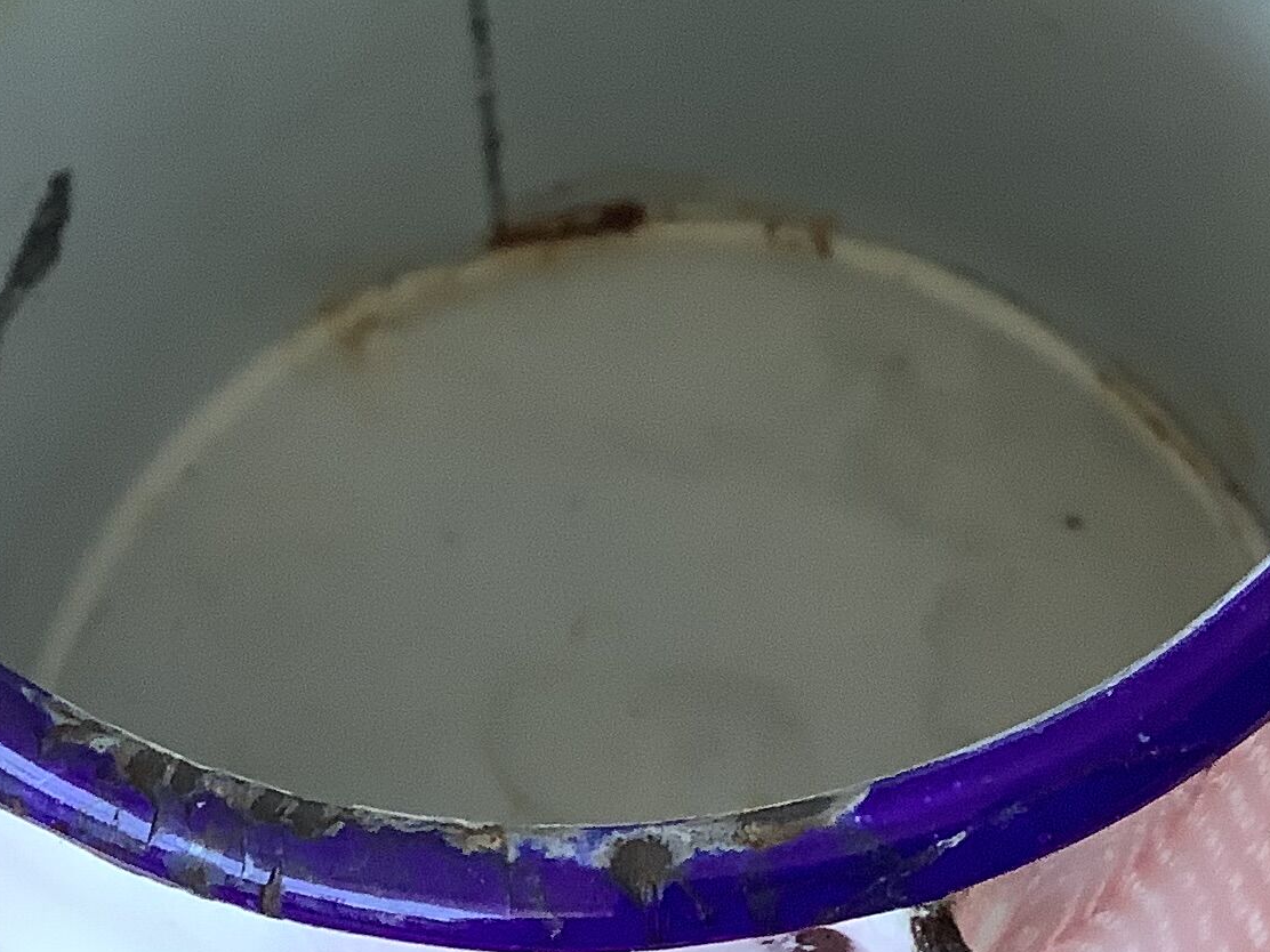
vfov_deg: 15.5
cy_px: -239
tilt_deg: -56.0
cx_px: 554
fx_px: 3339
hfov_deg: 21.5
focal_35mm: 91
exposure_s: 1/50
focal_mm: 3.3
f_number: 2.4
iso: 125
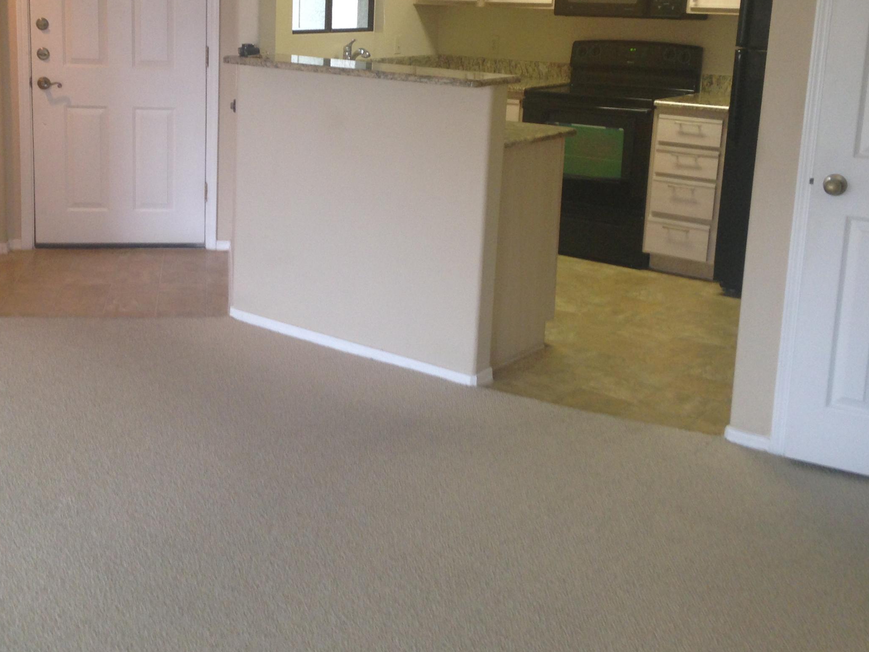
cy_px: 205
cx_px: 330
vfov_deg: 30.0
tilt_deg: -12.3
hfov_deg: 39.4
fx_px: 1205
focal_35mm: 48
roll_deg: -1.8
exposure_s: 1/20
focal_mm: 4.12
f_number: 2.4
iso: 80
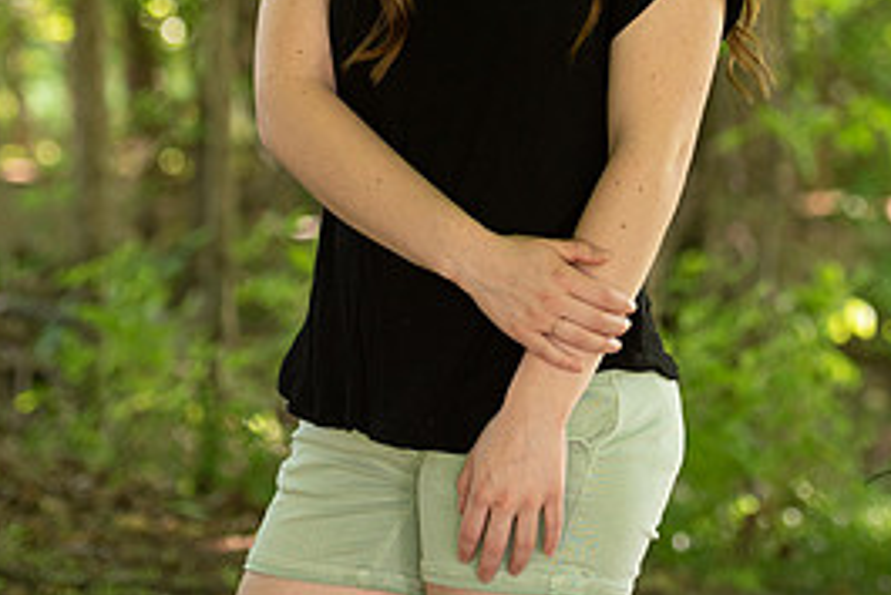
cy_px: 15
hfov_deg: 11.3
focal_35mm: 182
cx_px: 498
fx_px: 4507
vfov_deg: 7.5
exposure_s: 1/200
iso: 400
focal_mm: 80
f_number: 2.8
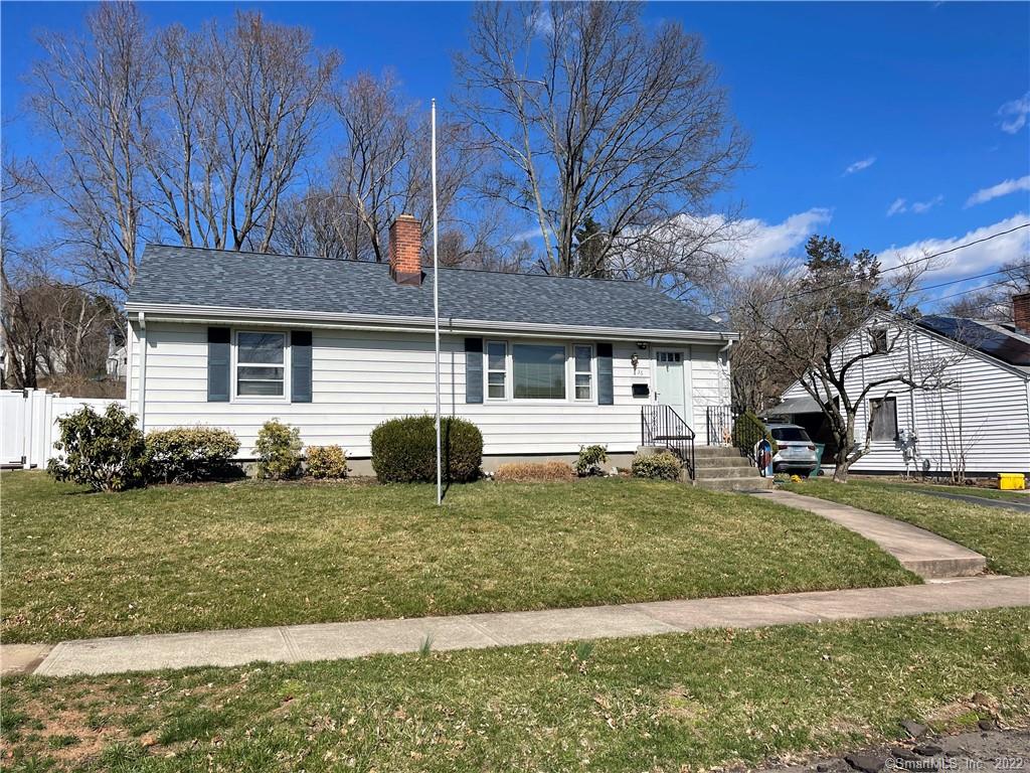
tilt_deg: +2.6
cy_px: 386
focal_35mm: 26
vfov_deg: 53.1
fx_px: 774
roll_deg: +0.8
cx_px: 515
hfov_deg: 67.3
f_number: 1.6
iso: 32
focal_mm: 5.1
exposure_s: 1/5618
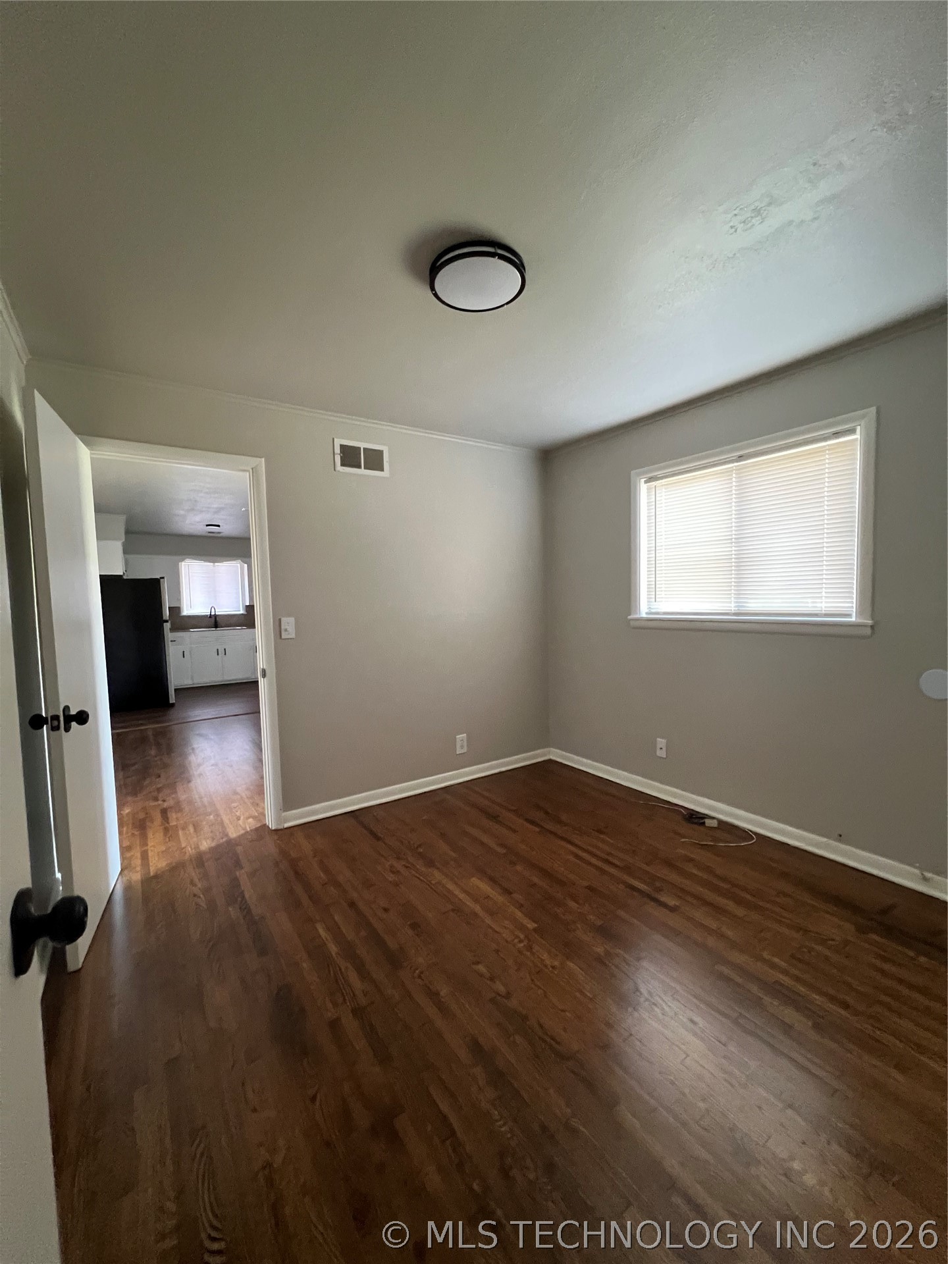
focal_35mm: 13
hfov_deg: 89.9
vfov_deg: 106.2
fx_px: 475
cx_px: 474
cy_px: 632
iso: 640
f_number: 1.8
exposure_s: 1/60
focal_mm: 1.57
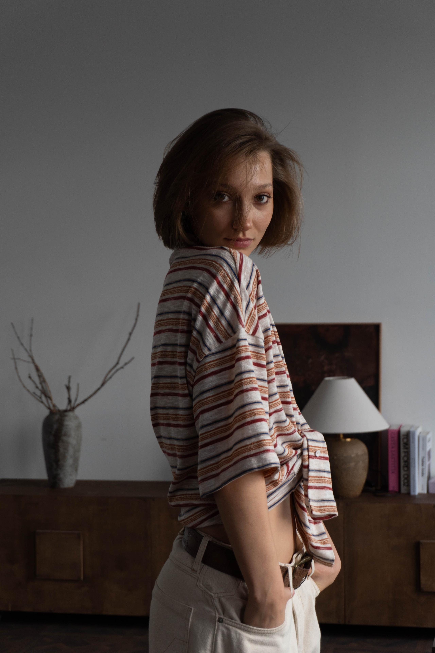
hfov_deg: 18.2
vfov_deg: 27.0
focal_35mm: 75
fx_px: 1359
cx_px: 218
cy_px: 326
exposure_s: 1/60
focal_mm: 50
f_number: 5.6
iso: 100
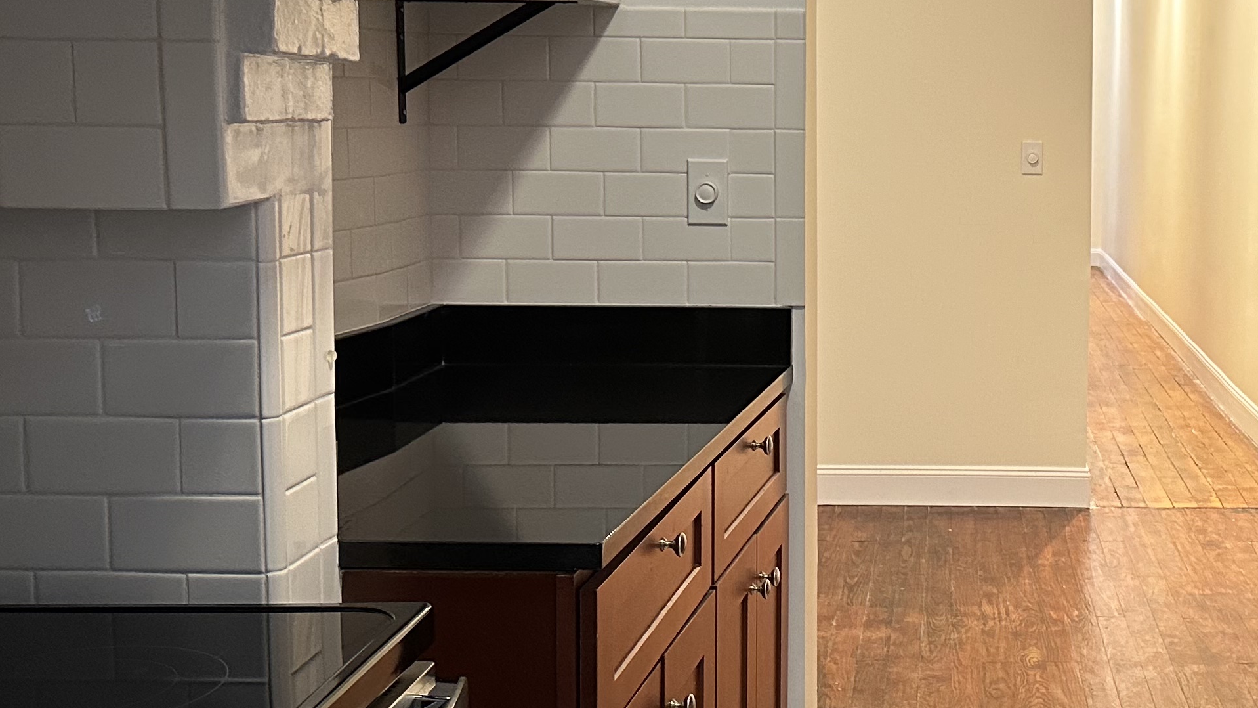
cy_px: 261
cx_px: 996
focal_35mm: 55
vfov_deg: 21.8
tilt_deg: -4.5
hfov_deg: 36.6
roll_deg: -0.2
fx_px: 1835
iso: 400
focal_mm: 6.86
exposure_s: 1/60
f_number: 1.78
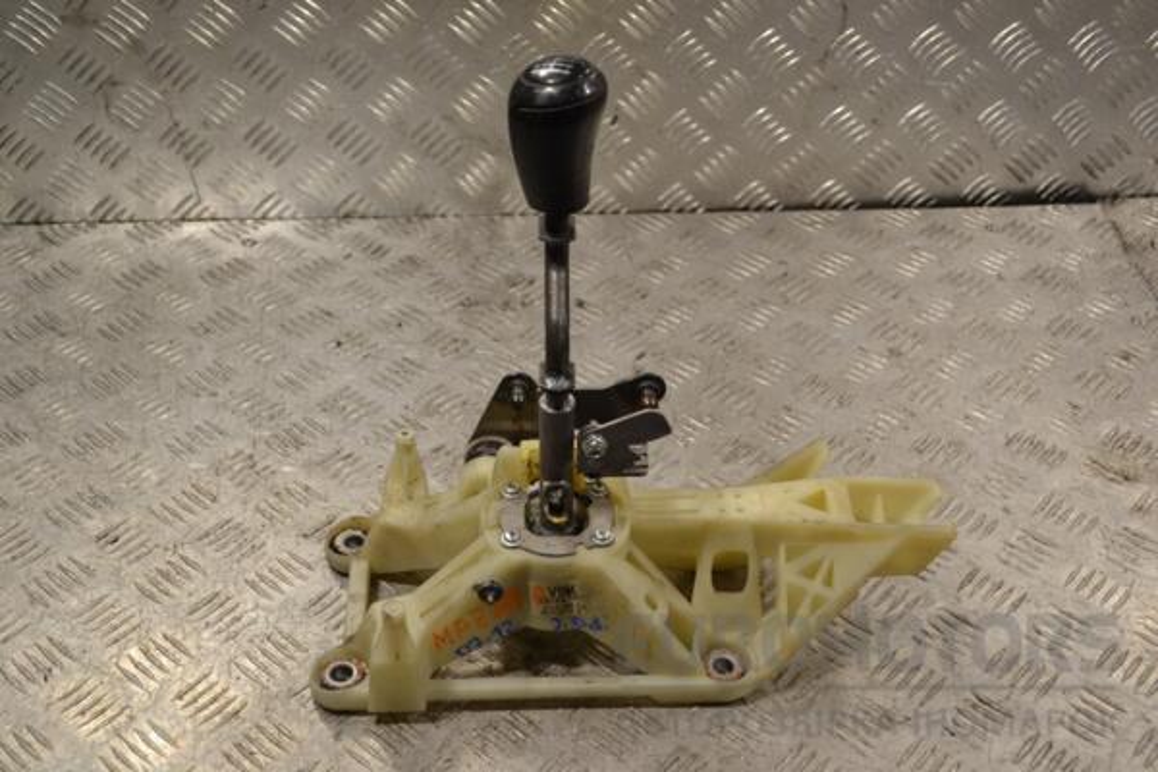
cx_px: 579
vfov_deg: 28.1
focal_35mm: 48
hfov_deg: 41.1
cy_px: 386
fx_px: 1544
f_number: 5.6
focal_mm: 32
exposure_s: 1/125
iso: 360
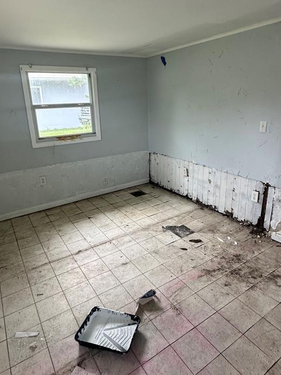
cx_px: 142
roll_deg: +1.2
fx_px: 249
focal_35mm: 23
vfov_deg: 73.8
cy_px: 176
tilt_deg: -18.1
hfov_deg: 58.9
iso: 160
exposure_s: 1/99
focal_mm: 2.22
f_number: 2.2
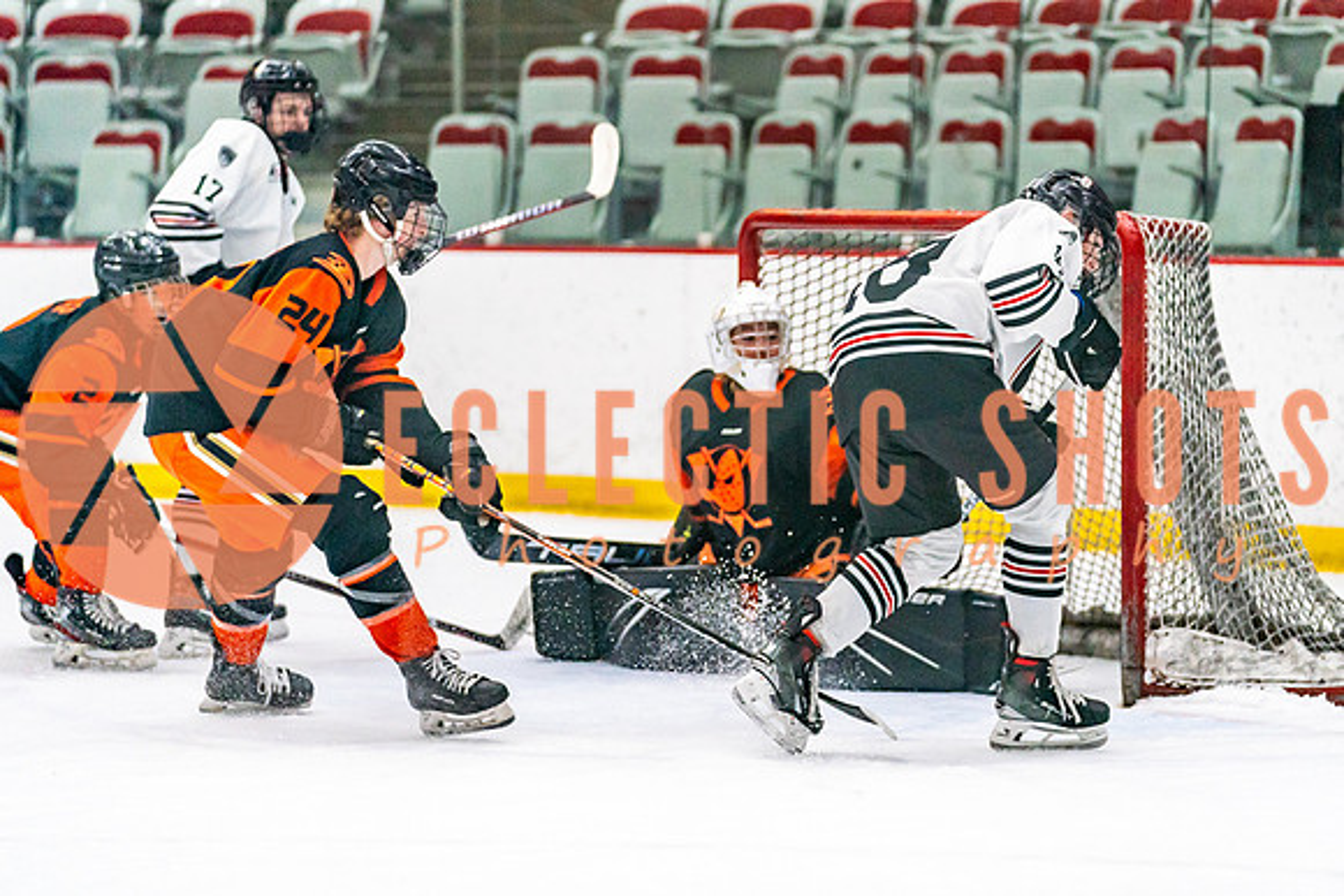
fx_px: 6684
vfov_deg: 7.7
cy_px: 449
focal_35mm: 179
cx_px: 737
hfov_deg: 11.5
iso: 3200
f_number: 2.8
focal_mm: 144
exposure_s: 1/1250
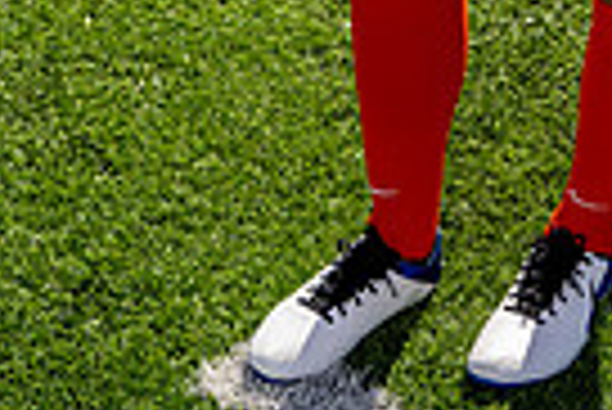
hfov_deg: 17.2
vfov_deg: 10.4
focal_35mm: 116
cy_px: -536
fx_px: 1974
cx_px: 608
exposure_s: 1/250
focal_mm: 35
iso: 80
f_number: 6.3
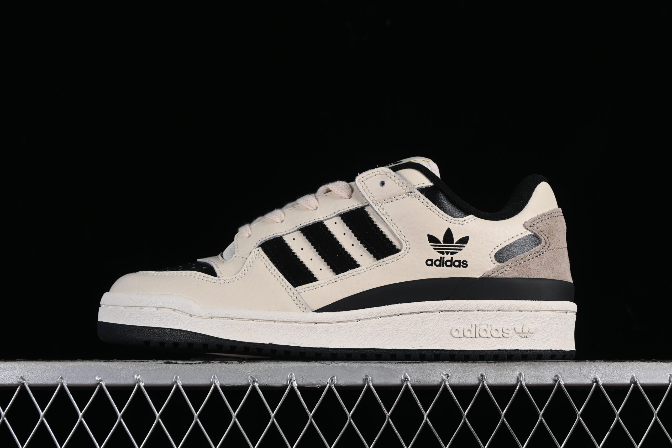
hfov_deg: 27.0
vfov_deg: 18.2
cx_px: 336
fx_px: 1400
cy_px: 224
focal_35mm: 75
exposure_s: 1/80
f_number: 8
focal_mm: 50
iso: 160
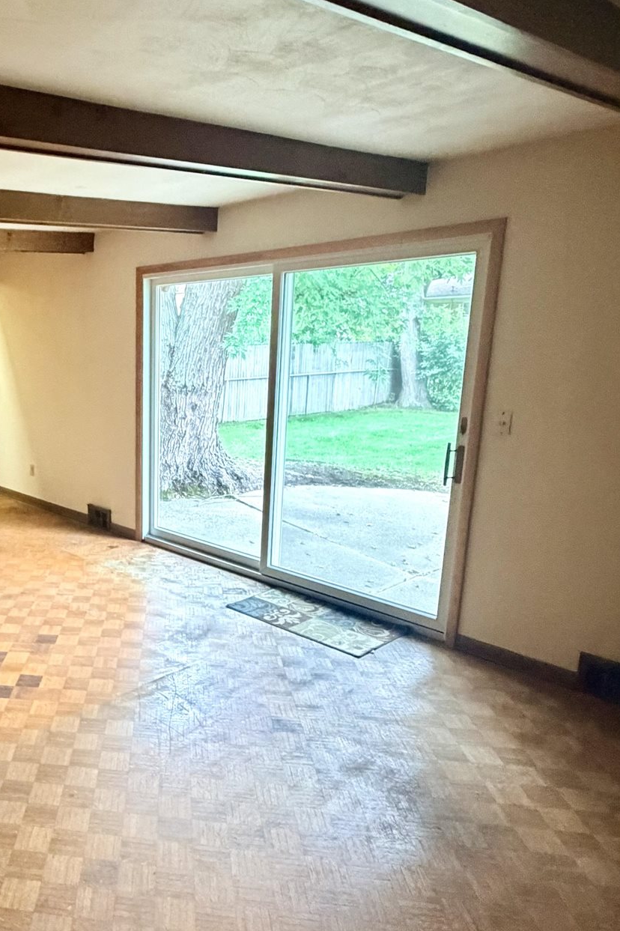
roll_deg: +1.4
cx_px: 43
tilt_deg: -13.9
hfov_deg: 43.1
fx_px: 698
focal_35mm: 27
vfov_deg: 67.3
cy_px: 501
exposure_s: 1/60
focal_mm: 2.22
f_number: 2.2
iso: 800
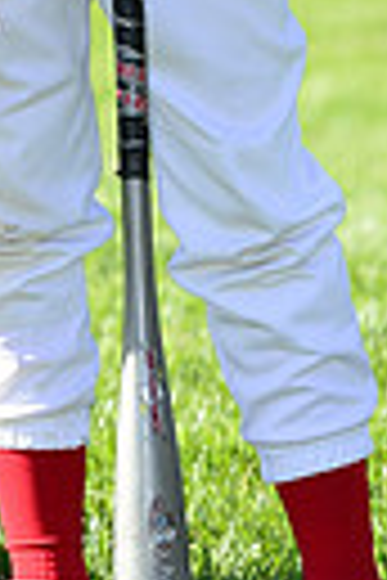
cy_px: -342
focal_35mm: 471
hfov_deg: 2.9
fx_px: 7594
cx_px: -115
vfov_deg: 4.3
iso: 200
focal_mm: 105
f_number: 5
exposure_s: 1/500
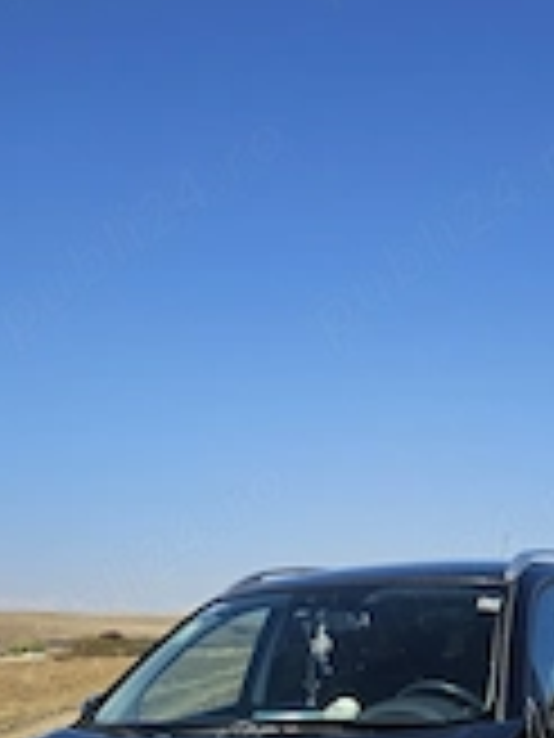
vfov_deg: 32.8
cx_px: 297
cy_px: 648
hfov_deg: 26.1
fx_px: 1195
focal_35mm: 56
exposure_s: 1/2500
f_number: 1.8
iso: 25
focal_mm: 5.4
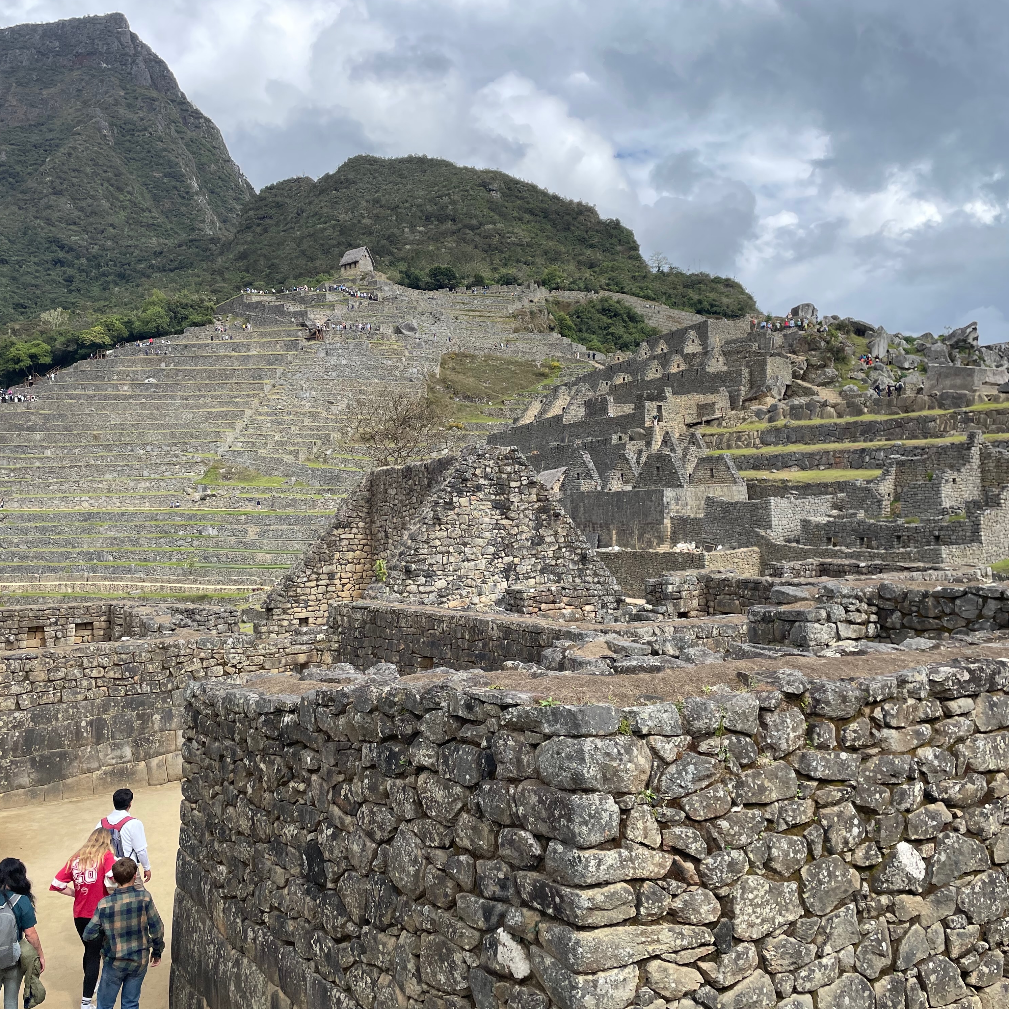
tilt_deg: +1.8
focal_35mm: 31
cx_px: 503
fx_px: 1022
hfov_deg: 52.5
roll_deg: +2.0
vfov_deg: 52.5
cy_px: 501
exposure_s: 1/2353
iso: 32
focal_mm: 4.2
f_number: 1.6
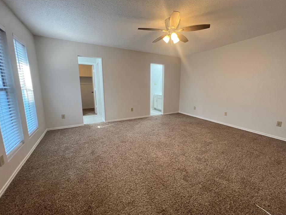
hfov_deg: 102.0
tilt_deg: -10.2
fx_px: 116
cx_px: 151
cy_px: 107
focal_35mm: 14
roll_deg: +0.2
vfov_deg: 85.7
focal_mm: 1.57
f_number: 1.8
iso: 160
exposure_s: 1/120
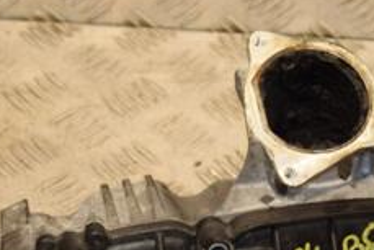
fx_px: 1427
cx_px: 281
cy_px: 227
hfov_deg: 14.9
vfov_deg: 10.0
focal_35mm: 137
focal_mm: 35
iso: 800
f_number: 5
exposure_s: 1/200
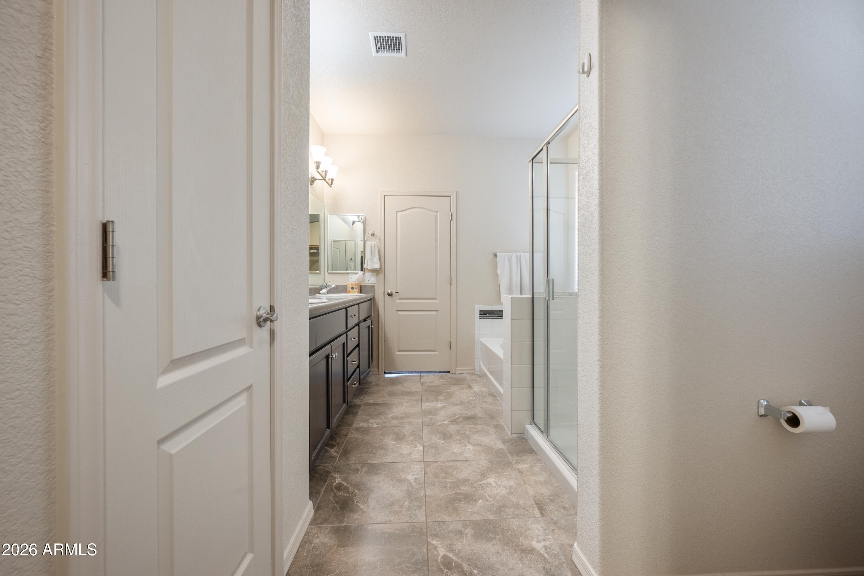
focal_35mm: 14
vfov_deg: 81.2
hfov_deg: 104.2
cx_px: 432
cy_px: 288
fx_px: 336
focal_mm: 14
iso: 250
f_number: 9
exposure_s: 1/1.25
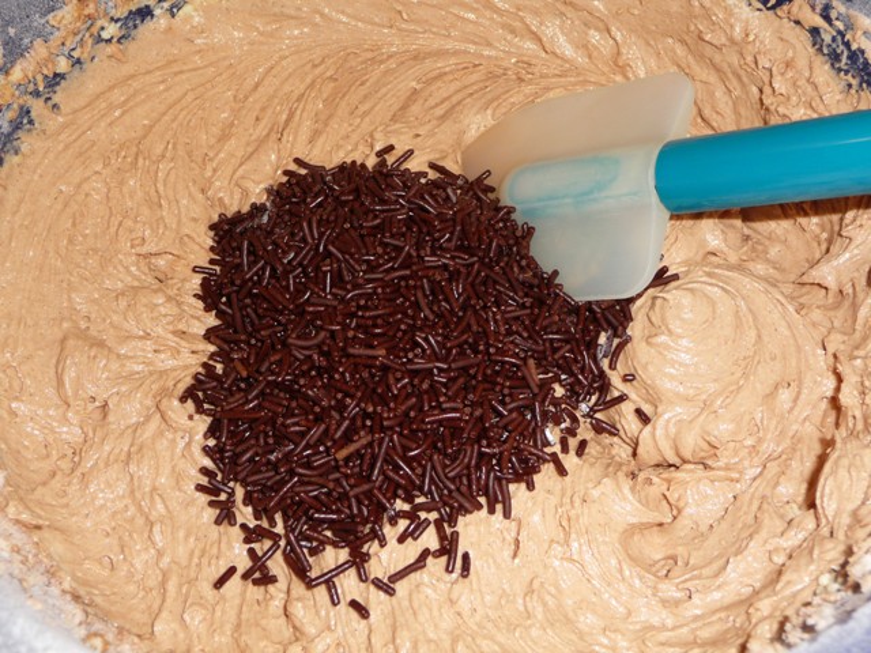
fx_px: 1208
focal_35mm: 48
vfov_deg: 30.3
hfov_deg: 39.7
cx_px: 436
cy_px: 326
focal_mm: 8
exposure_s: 1/30
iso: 100
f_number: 4.2
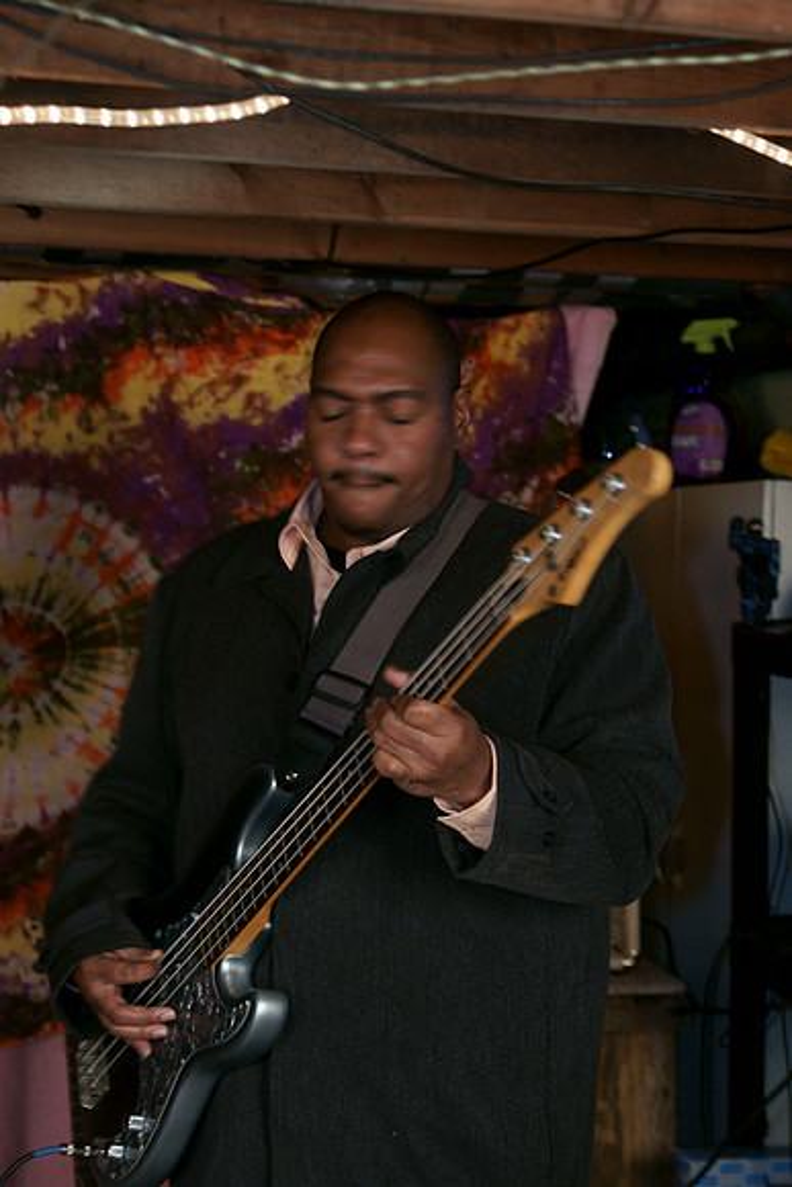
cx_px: 396
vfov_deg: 27.0
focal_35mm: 75
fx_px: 2473
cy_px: 594
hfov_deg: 18.2
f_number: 2.8
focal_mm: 50
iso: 400
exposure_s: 1/15
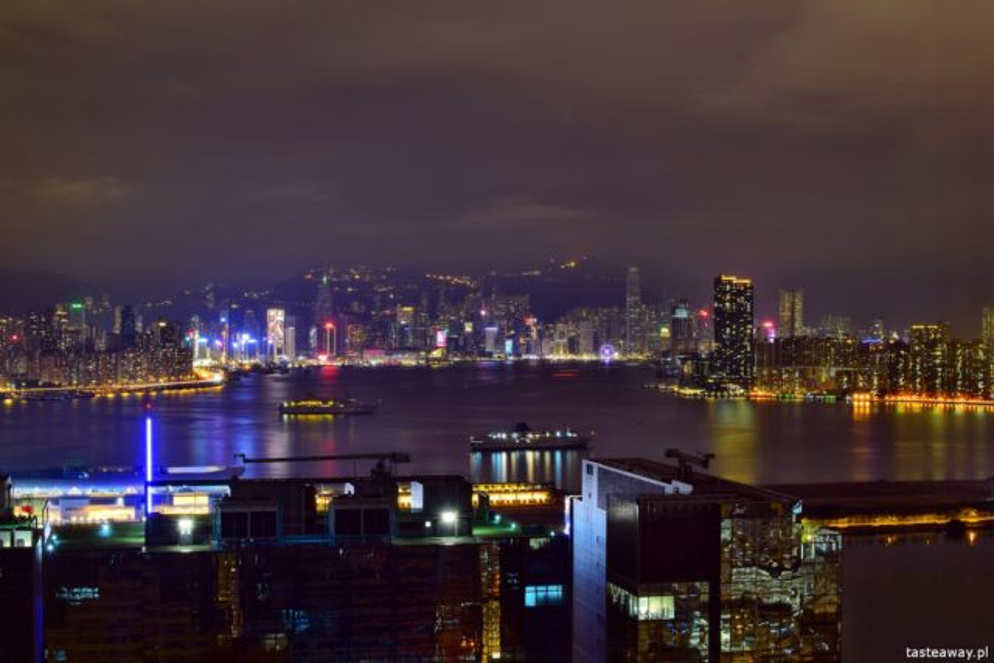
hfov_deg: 37.8
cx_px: 497
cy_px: 332
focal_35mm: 52
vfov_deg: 25.8
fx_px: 1450
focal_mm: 35
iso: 100
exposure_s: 25
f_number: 11
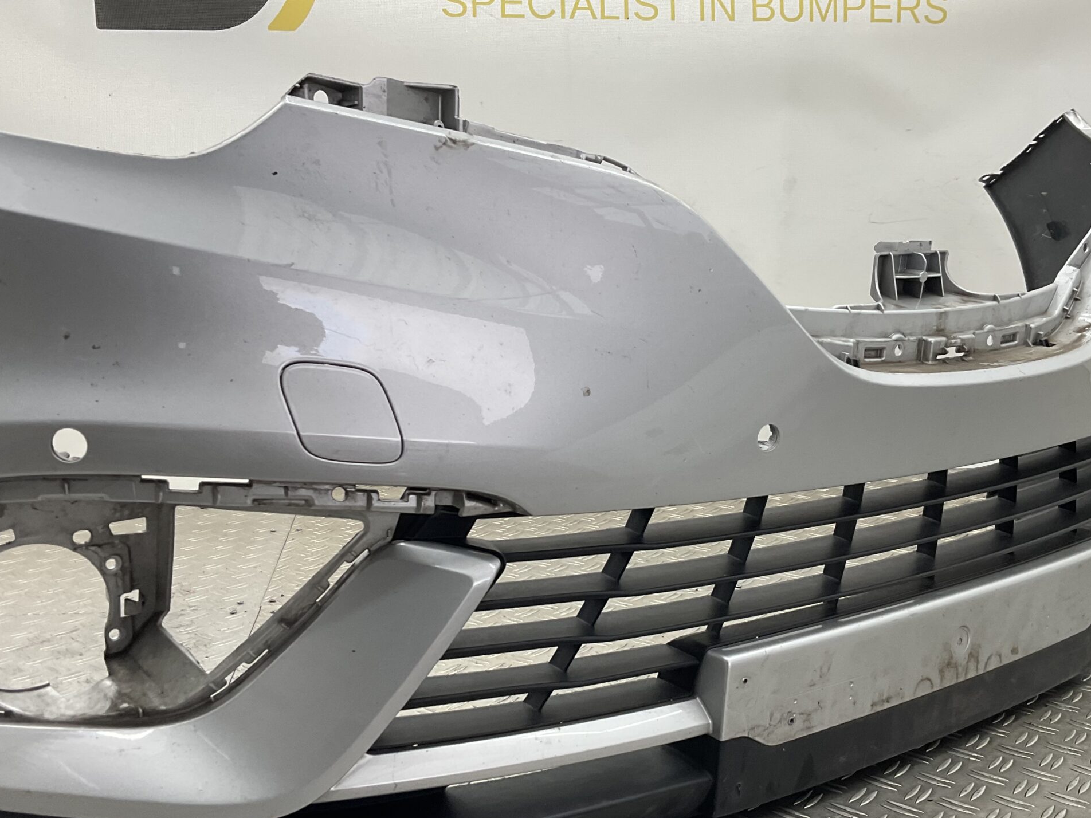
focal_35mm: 39
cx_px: 574
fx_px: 1229
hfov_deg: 47.8
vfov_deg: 36.7
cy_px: 486
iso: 50
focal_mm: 3
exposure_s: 1/120
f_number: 1.8
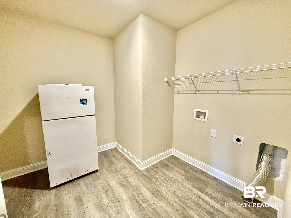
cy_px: 109
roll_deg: +0.0
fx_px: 118
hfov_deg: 102.1
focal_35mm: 14
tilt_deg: -7.4
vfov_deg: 85.7
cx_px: 146
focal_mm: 2.22
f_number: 2.2
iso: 400
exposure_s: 1/60
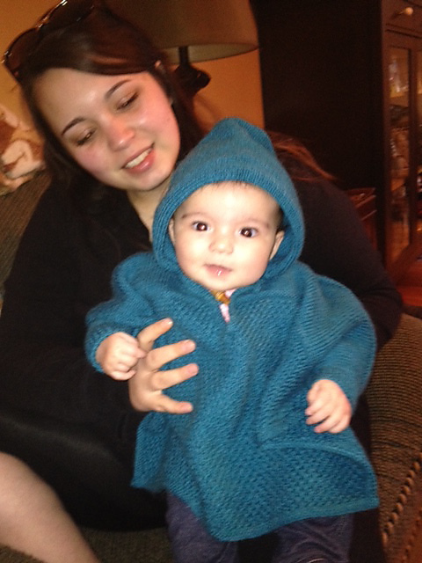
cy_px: 282
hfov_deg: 40.7
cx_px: 211
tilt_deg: -18.2
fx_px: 569
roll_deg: +6.6
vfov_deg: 52.6
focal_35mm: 35
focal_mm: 4.28
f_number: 2.4
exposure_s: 1/16
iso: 200
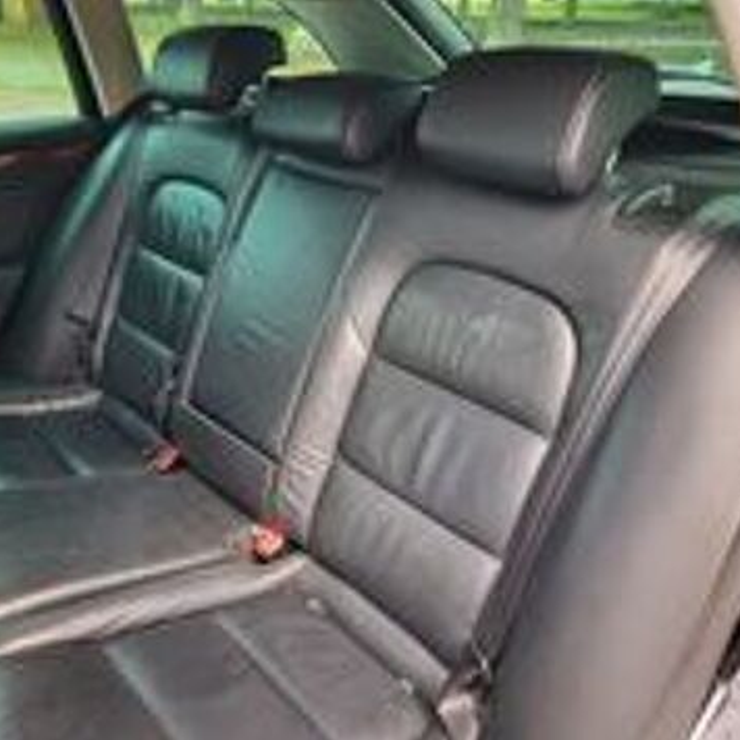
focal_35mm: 31
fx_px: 750
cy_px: 370
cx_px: 322
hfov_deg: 52.4
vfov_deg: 52.5
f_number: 1.8
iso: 50
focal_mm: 5.4
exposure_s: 1/100
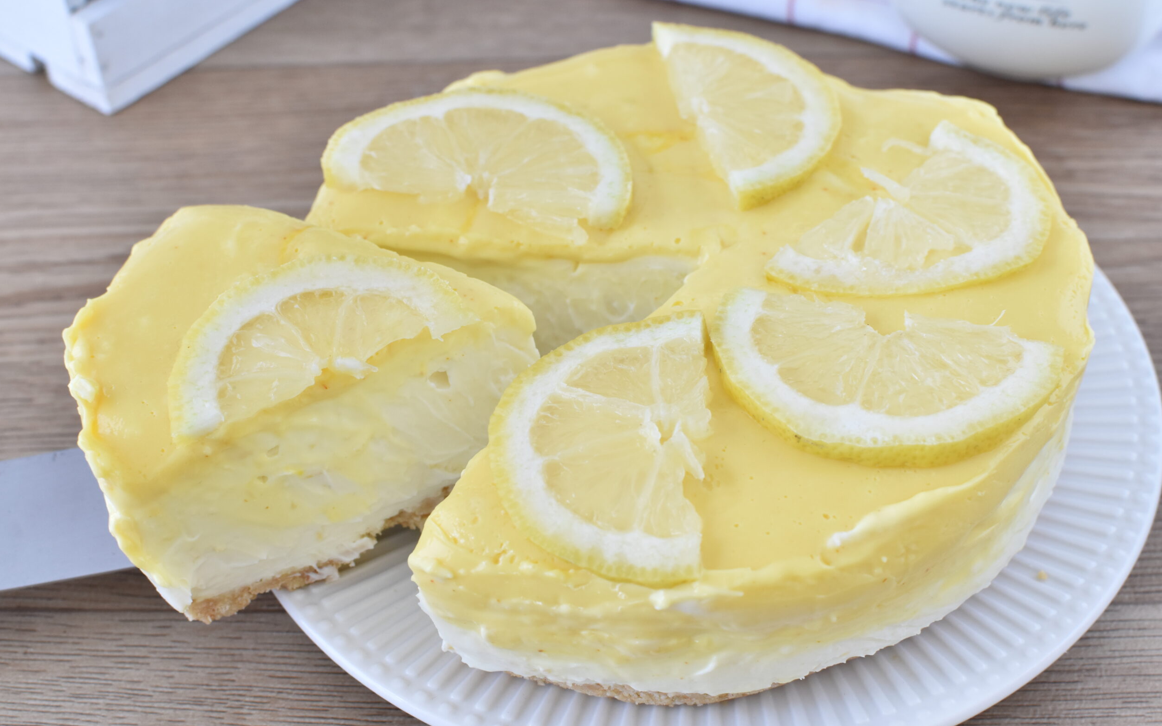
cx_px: 578
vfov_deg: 23.7
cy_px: 372
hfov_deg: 37.2
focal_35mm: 55
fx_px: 1726
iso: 800
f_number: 5.6
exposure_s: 1/13
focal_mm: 35
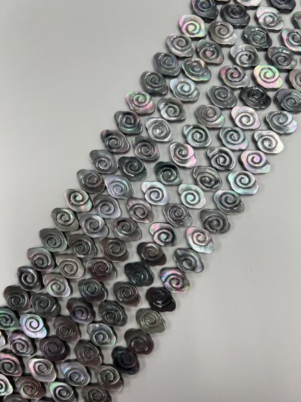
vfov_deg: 67.3
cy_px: 201
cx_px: 150
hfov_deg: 53.1
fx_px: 301
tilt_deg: -84.5
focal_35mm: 26
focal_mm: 5.7
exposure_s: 1/100
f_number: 1.5
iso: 80
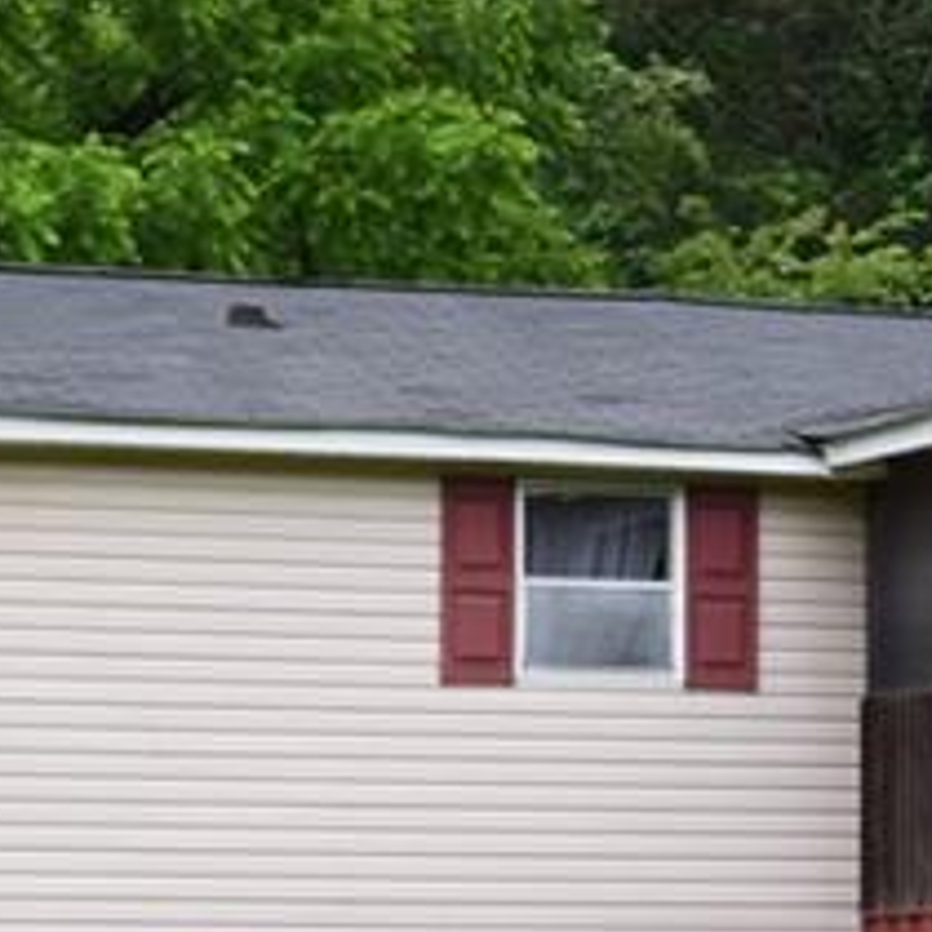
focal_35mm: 211
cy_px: 710
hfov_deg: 8.1
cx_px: 1349
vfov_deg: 8.3
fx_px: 6427
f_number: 10
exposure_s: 1/160
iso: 400
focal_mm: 34
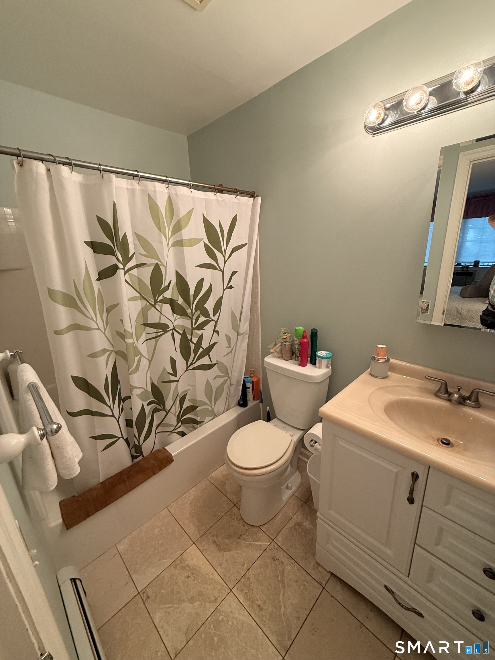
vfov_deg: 102.1
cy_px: 330
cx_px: 248
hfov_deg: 85.7
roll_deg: +2.1
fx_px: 267
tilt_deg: -15.8
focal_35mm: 14
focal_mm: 2.22
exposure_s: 1/60
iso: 250
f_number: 2.2
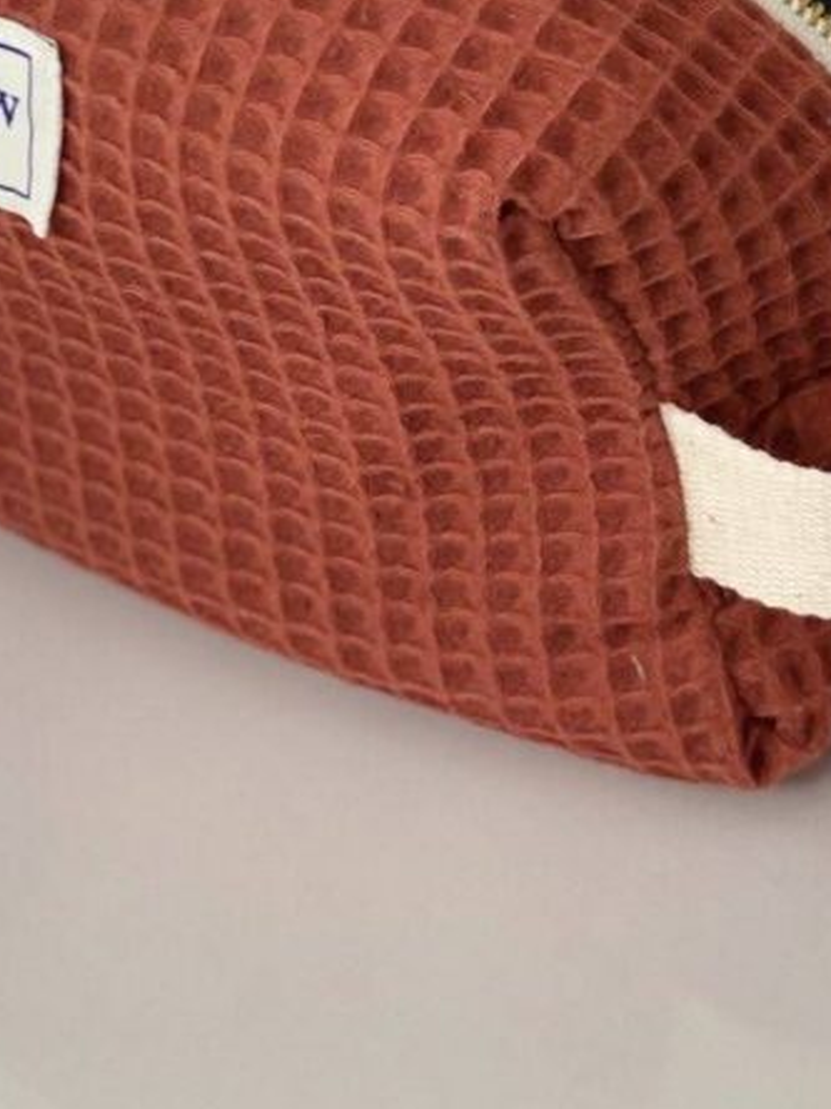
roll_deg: -2.2
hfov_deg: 12.3
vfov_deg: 16.1
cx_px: 319
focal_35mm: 120
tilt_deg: -29.0
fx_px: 3841
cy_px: -2
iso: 250
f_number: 2
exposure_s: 1/122
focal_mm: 6
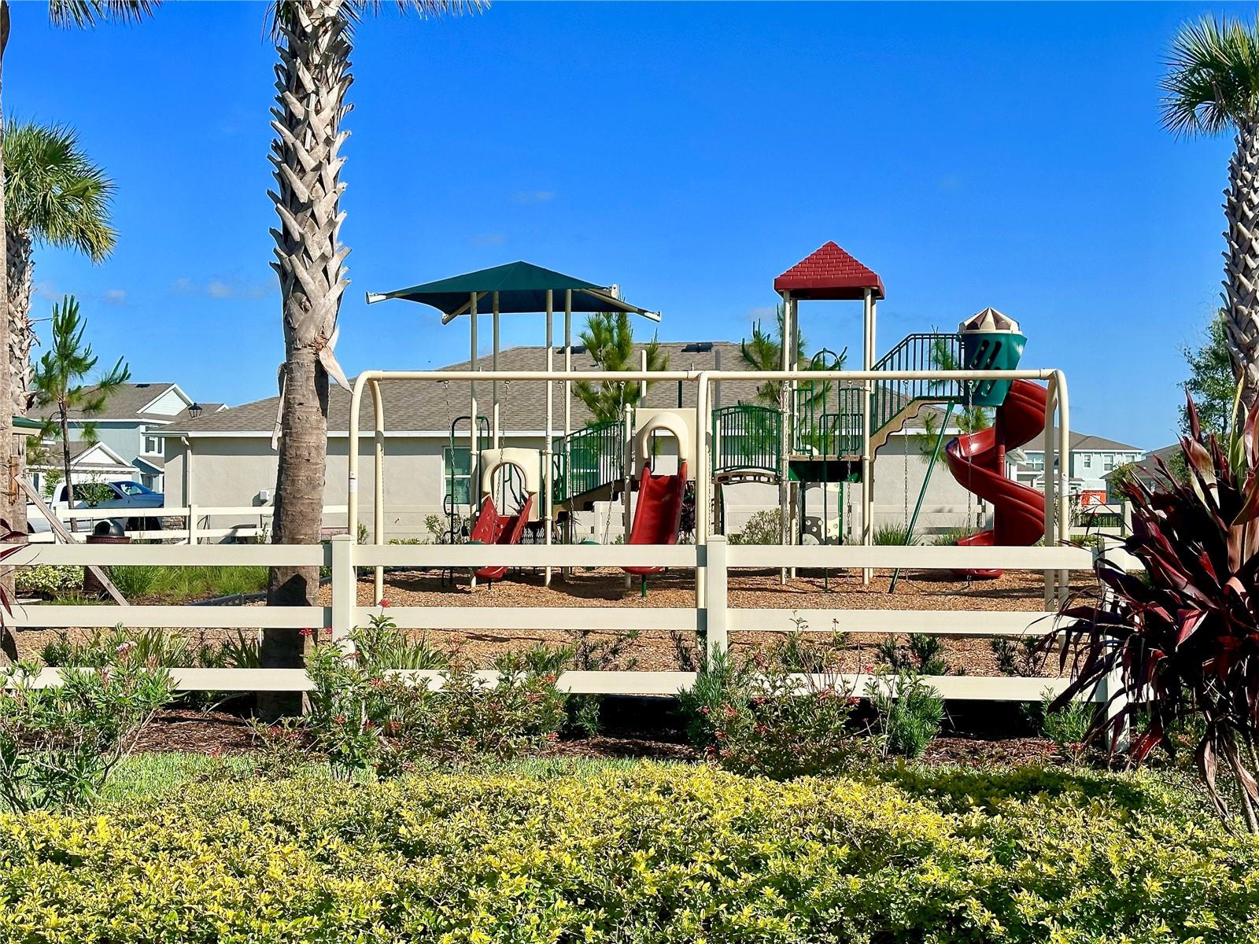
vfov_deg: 30.3
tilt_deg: +0.0
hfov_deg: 39.7
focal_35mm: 48
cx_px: 630
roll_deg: -1.2
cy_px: 472
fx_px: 1746
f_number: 1.78
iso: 64
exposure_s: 1/5000
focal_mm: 6.86
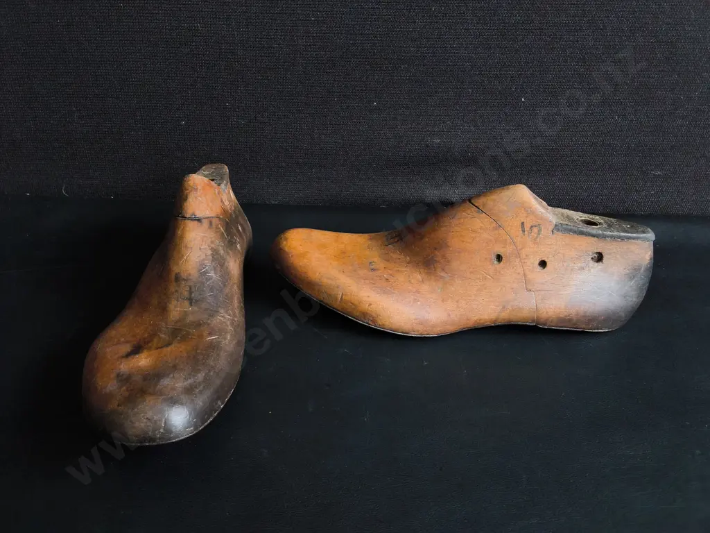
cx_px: 355
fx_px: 554
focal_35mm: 27
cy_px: 266
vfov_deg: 51.4
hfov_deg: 65.3
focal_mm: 2.87
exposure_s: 1/100
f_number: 2
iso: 125
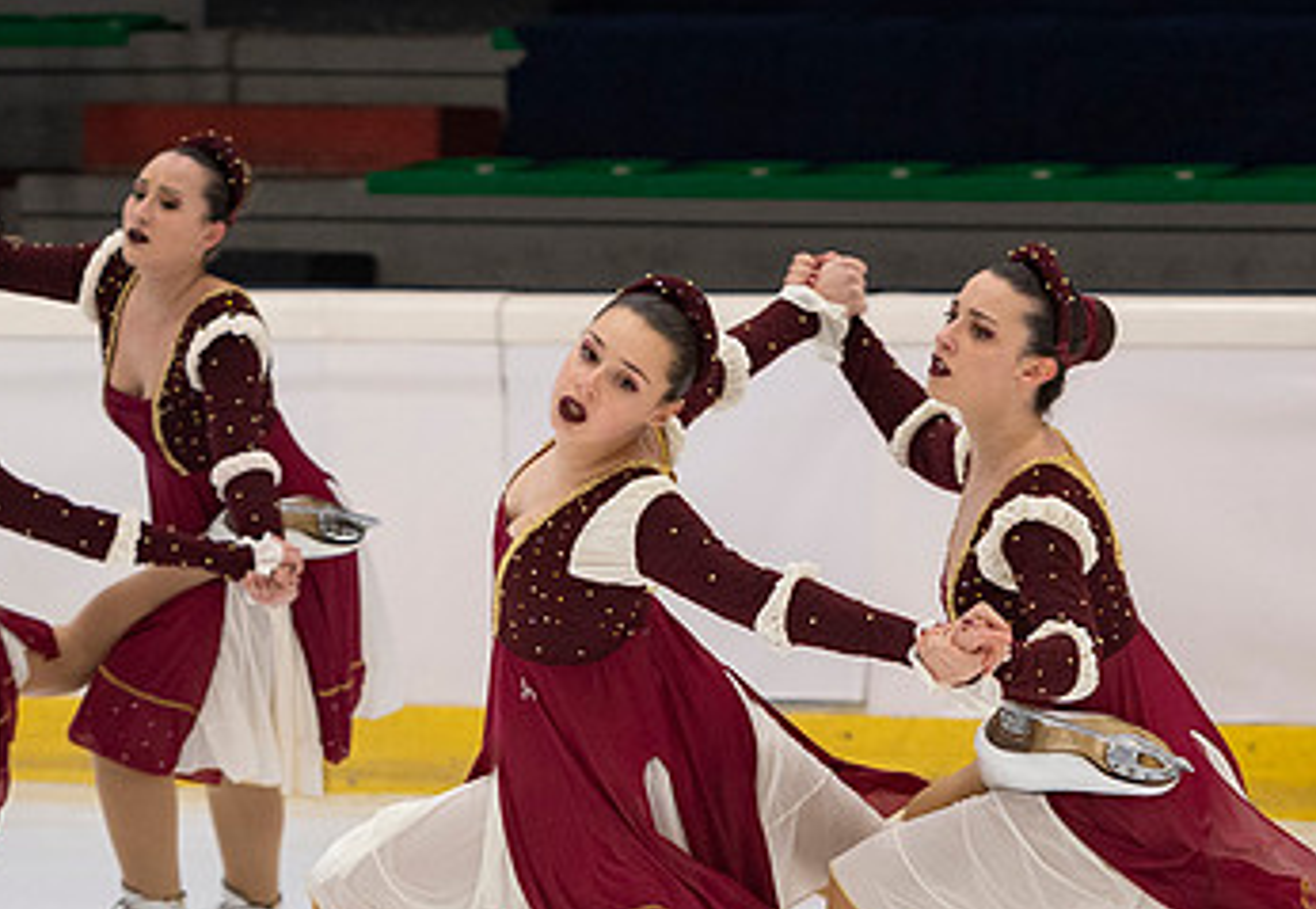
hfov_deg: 5.2
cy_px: 741
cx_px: 774
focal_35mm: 395
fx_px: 14601
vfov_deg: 3.6
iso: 800
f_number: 3.5
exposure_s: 1/250
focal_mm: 110
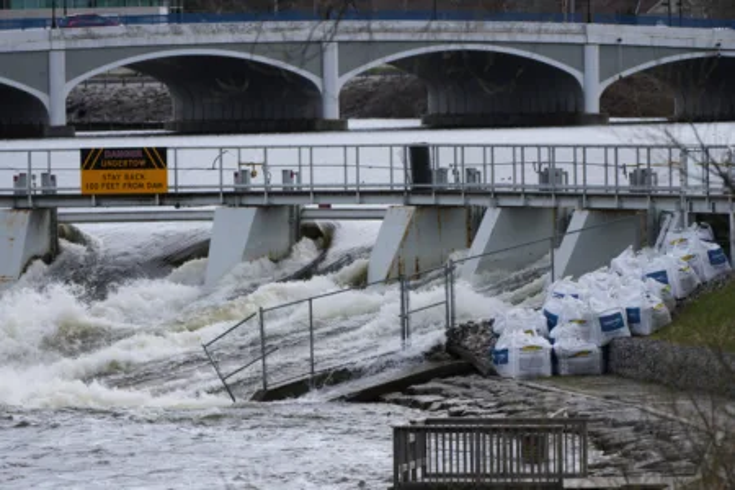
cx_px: 368
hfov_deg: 5.6
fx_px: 7492
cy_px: 245
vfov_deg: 3.7
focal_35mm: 367
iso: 200
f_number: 8
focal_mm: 367
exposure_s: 1/500
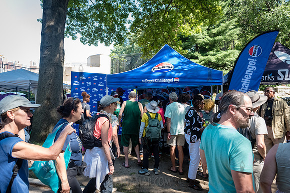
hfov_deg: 69.8
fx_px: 208
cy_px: 96
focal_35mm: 26
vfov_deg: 49.9
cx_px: 145
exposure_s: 1/1250
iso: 2000
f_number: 3.5
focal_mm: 24
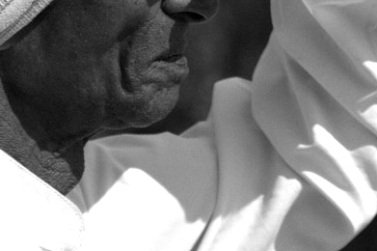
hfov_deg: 1.7
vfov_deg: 1.1
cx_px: 434
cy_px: 26
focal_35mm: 1229
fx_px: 12859
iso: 200
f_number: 5.6
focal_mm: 200
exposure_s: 1/4000
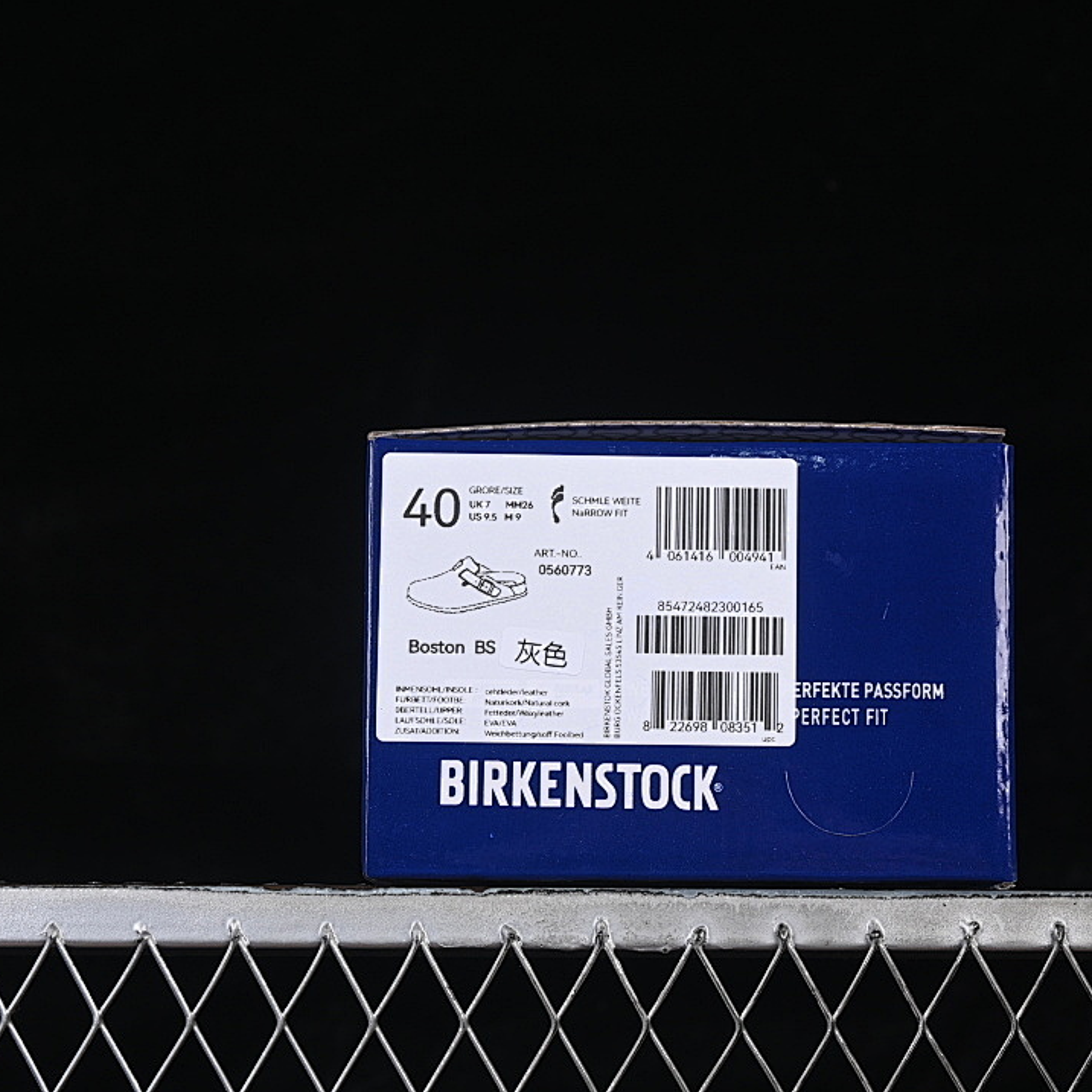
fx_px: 3426
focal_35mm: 96
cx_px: 679
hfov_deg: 18.1
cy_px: 545
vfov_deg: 18.1
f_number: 8
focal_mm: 50
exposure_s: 1/80
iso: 160
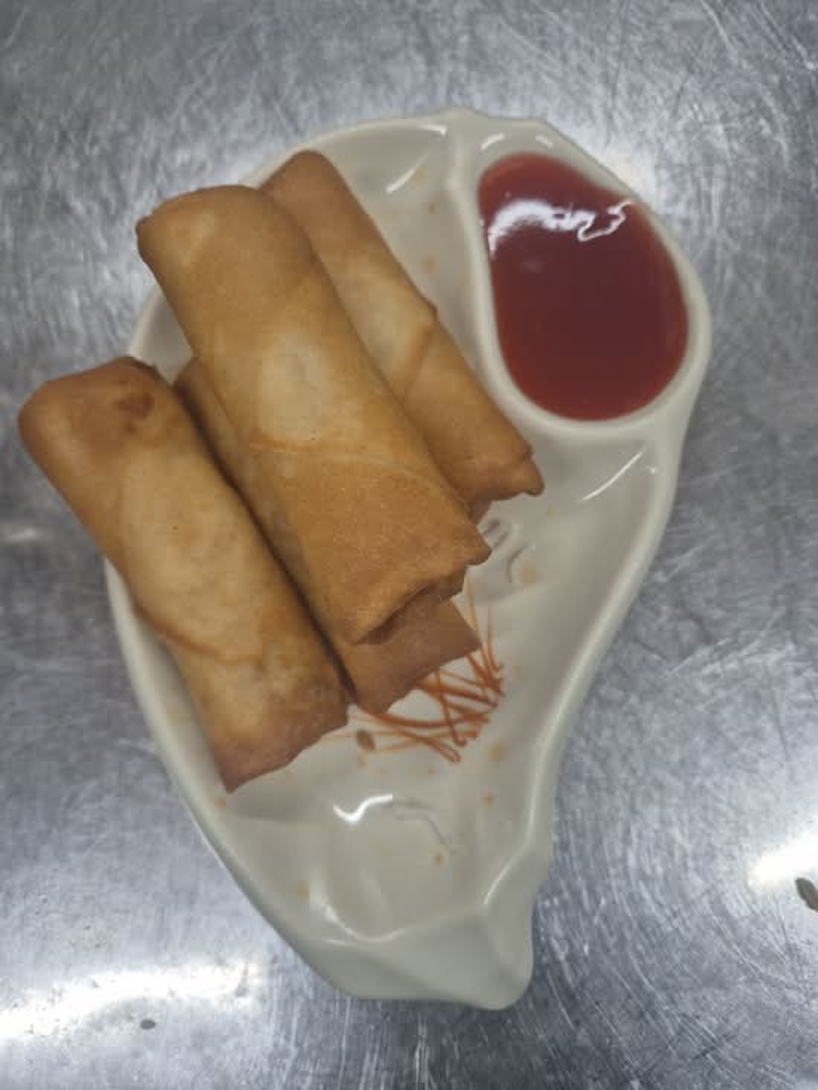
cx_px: 409
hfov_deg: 58.9
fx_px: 724
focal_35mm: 23
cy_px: 545
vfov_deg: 73.9
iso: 64
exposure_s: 1/100
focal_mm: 5.4
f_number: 1.8
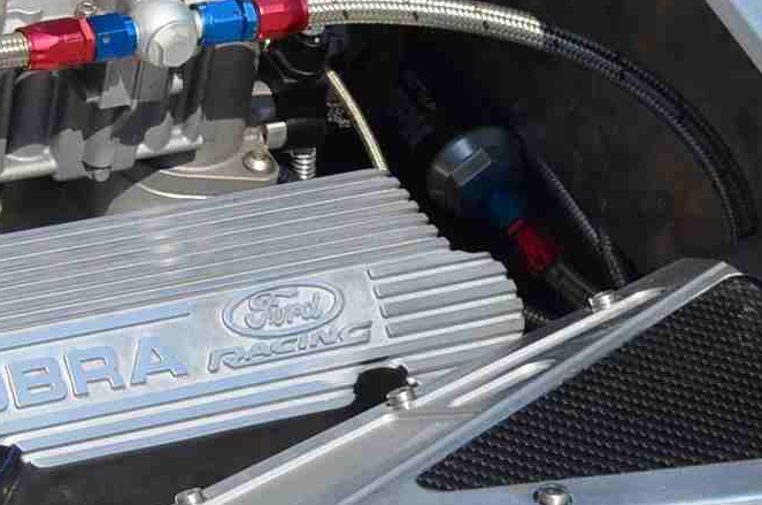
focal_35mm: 145
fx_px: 3063
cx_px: -355
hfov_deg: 13.4
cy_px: -132
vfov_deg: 9.3
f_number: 8
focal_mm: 26
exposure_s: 1/250
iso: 100
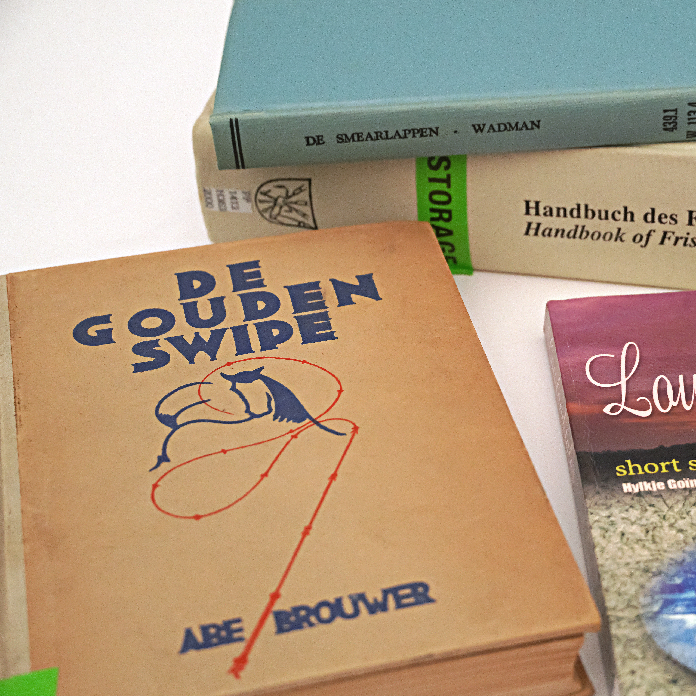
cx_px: 516
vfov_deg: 24.1
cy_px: 348
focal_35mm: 72
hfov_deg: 23.9
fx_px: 1630
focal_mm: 37
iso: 1600
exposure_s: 1/160
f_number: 4.5
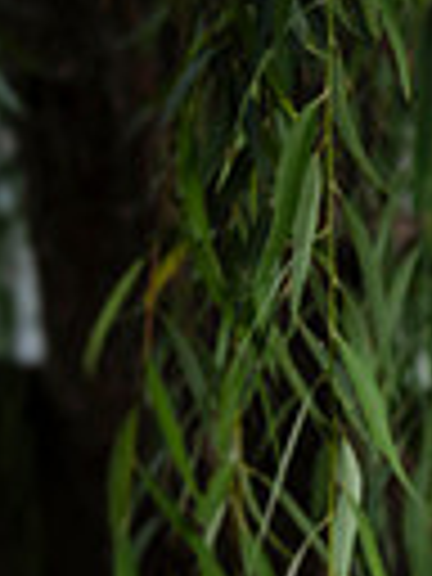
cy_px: 668
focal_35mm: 165
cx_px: 1220
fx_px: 2746
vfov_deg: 11.8
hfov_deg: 7.9
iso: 100
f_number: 2.8
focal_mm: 38
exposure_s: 1/250
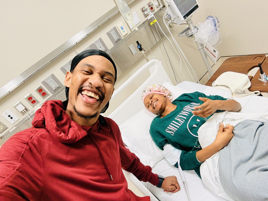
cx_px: 134
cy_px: 100
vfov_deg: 58.9
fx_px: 178
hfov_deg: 73.9
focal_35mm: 23
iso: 80
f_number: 1.9
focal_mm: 2.69
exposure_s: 1/67
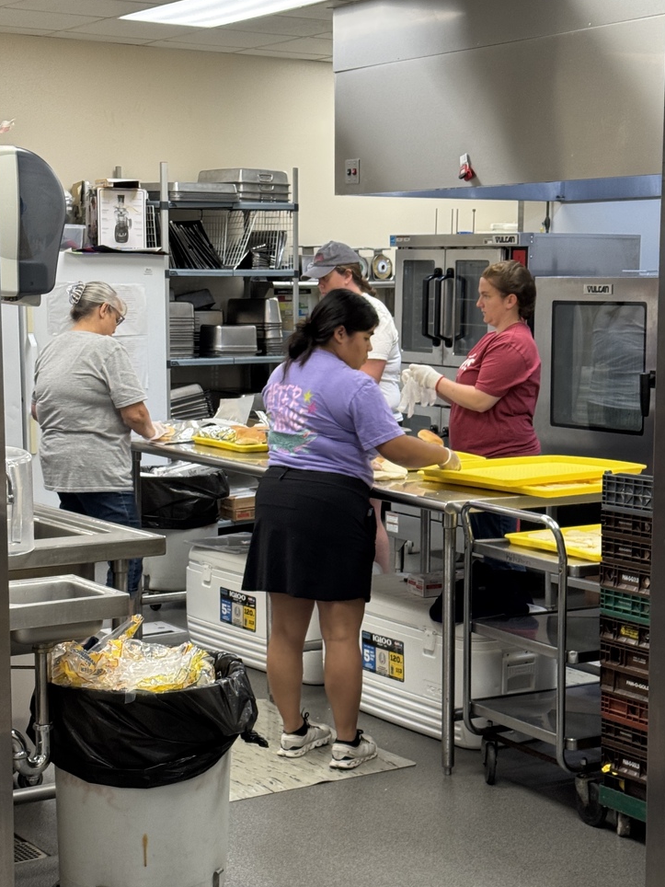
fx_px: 1306
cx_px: 347
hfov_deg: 28.6
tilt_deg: -7.5
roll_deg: -0.4
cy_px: 458
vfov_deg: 37.5
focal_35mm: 51
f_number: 1.78
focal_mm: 6.76
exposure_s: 1/60
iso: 125
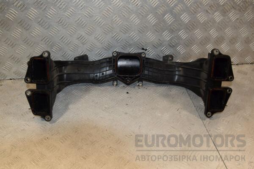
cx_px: 127
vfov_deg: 36.9
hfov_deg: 53.1
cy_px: 84
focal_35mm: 36
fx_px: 254
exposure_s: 1/200
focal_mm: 24
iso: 800
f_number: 6.3
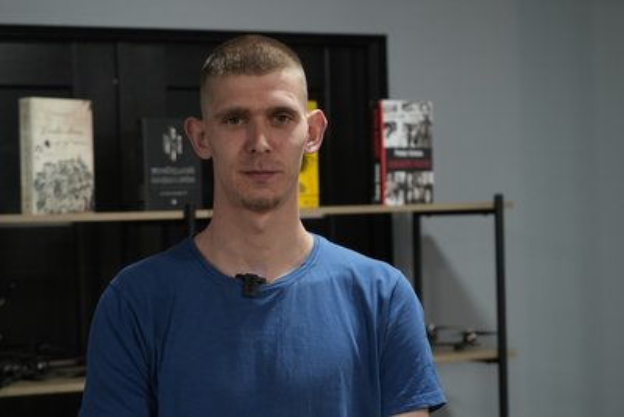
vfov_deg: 14.6
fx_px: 1630
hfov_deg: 21.7
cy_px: 208
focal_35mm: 94
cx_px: 312
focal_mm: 63
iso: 1250
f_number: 4
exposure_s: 1/100
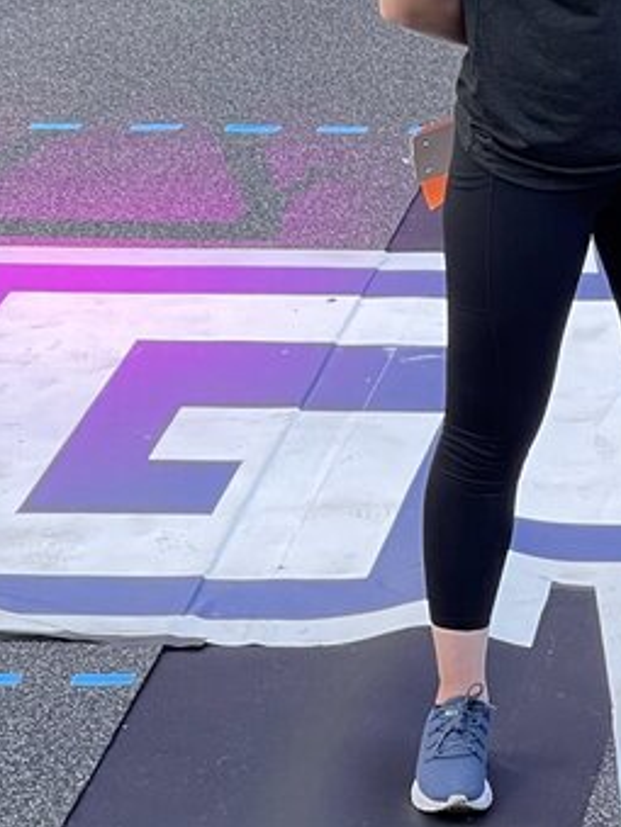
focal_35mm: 226
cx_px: 1011
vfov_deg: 8.7
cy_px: 134
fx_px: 5406
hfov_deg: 6.5
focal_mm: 7.5
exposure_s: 1/122
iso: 50
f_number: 2.2
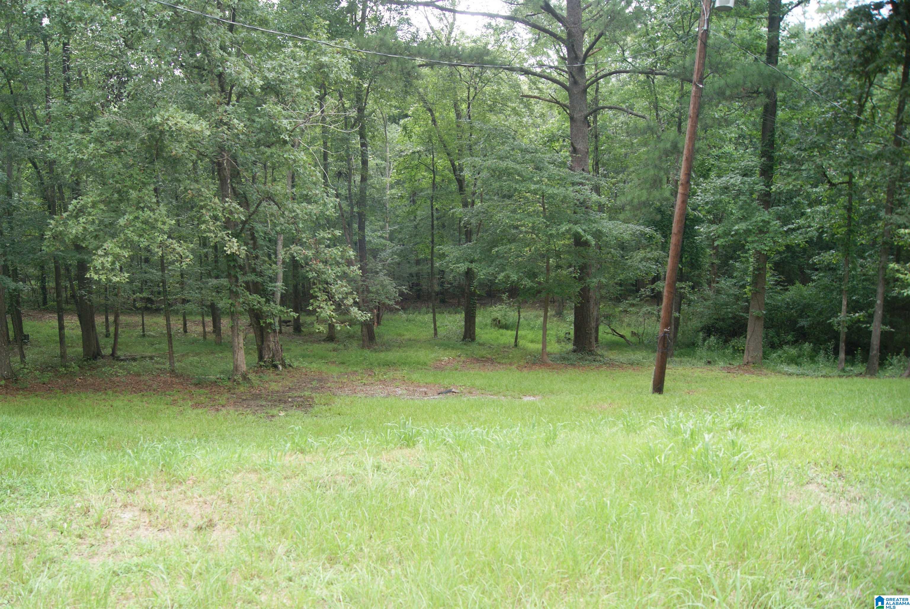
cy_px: 304
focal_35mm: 27
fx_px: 683
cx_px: 455
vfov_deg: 48.0
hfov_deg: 67.3
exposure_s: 1/160
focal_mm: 18
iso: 125
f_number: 4
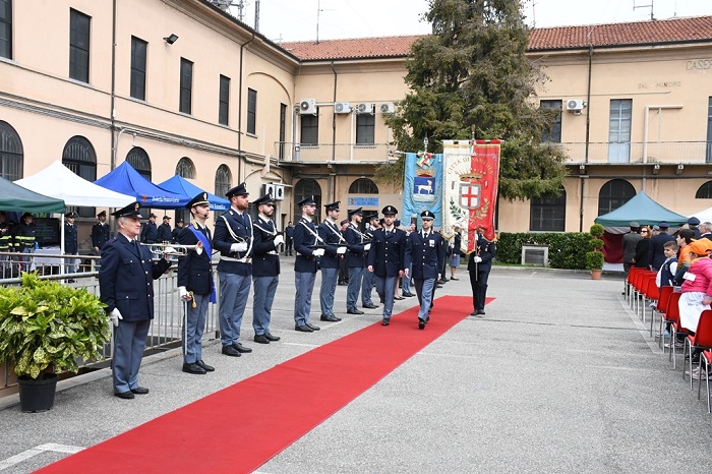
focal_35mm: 36
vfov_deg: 36.8
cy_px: 237
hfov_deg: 53.2
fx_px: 712
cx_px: 356
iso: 800
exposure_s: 1/500
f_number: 11
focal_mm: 24
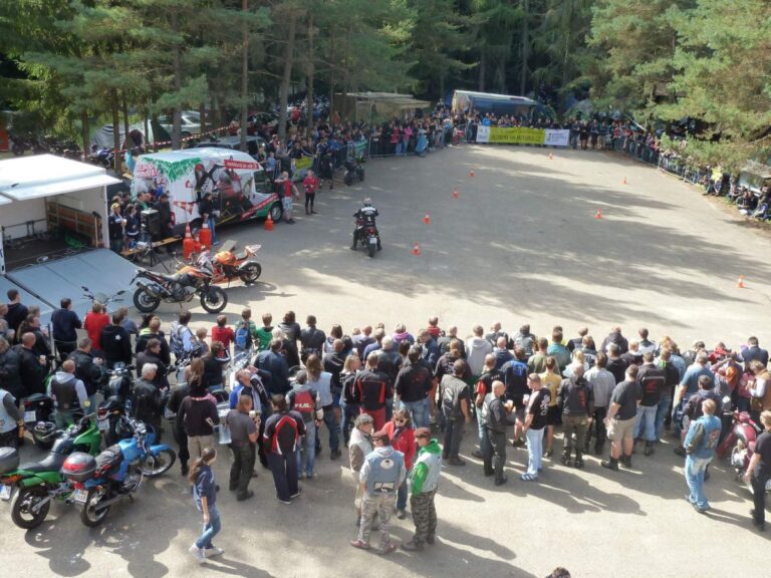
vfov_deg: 38.7
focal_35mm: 37
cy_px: 289
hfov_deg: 50.1
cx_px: 386
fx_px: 824
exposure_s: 1/160
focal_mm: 6.1
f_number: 4
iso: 125
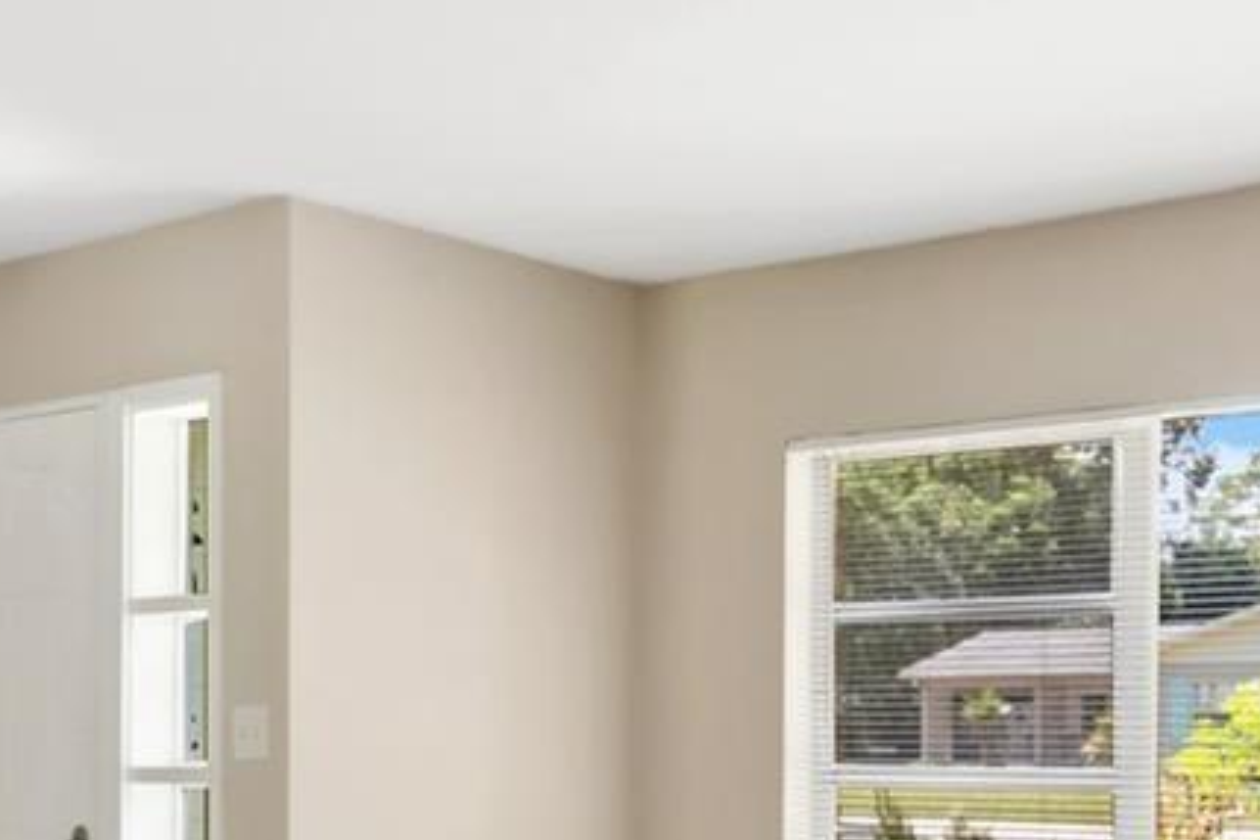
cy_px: 690
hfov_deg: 35.3
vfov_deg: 23.8
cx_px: 846
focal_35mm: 56
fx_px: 1960
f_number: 8
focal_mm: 10
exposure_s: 1/10
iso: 200
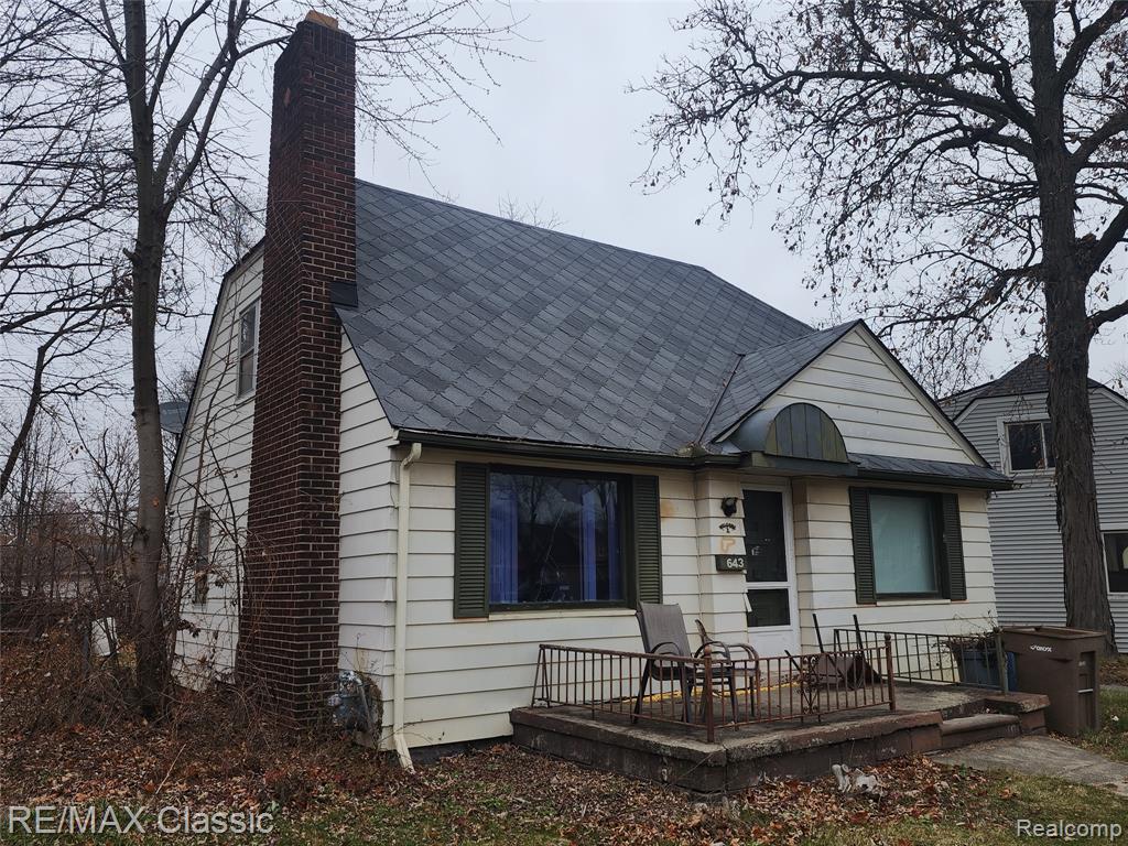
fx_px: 749
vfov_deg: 58.9
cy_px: 423
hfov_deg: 73.9
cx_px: 564
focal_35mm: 23
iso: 12
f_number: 1.8
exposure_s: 1/232
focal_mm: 6.4
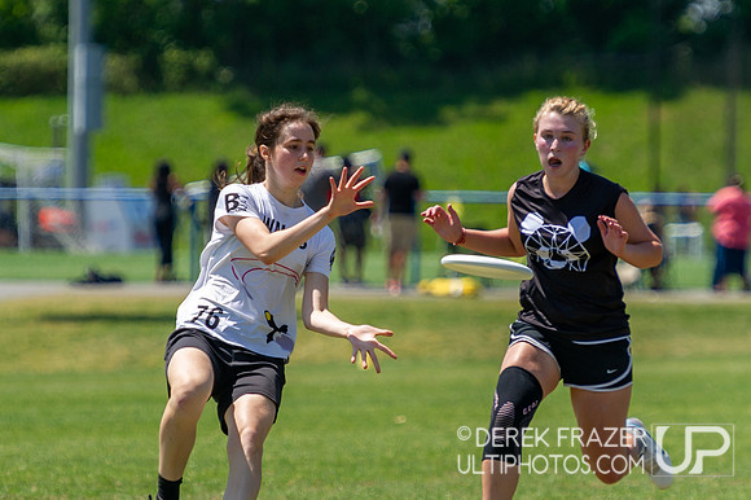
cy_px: 228
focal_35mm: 479
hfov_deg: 4.3
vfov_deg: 2.9
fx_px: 9985
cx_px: 258
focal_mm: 220
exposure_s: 1/2000
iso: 250
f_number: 4
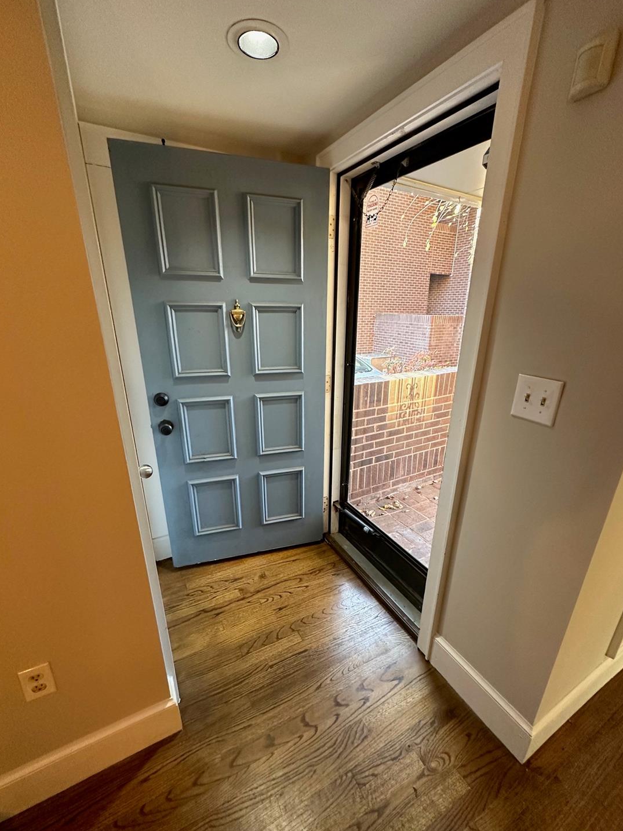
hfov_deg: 81.7
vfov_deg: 98.1
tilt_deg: -19.2
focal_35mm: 15
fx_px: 360
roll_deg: -0.4
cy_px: 438
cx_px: 320
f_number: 2.2
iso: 320
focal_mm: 2.22
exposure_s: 1/60
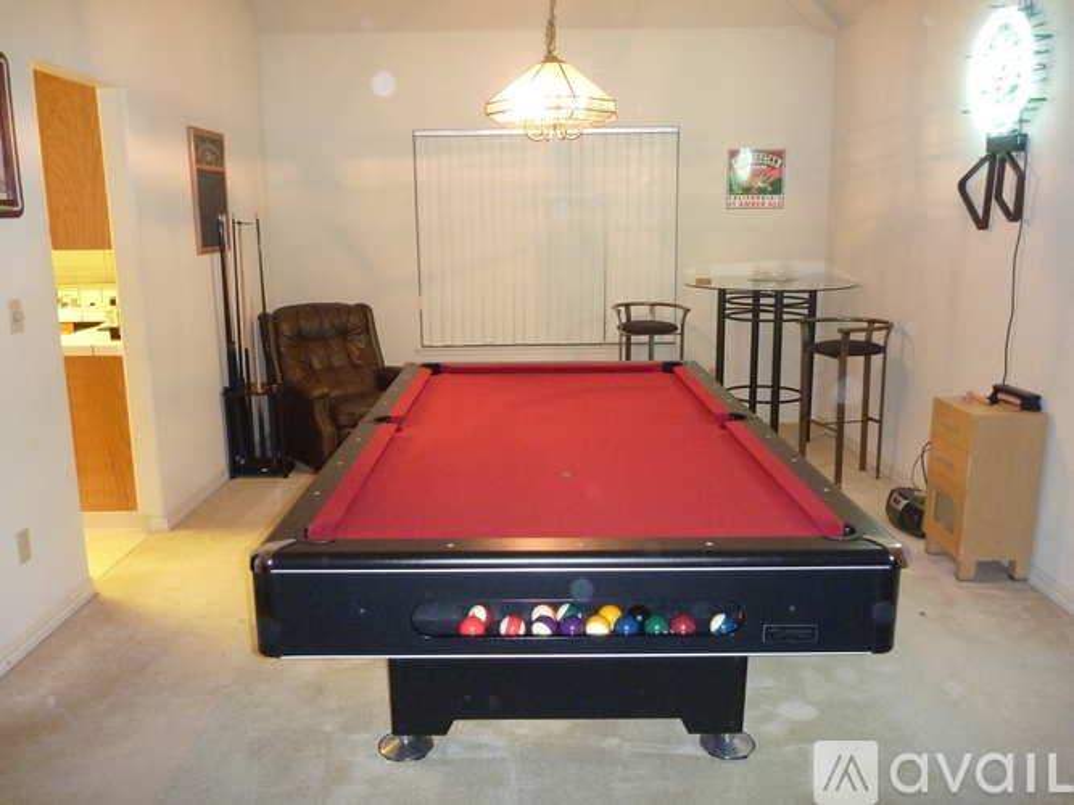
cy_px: 402
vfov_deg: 49.7
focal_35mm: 28
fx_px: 869
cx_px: 537
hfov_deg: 63.5
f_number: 3.3
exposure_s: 1/8
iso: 400
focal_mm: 4.9
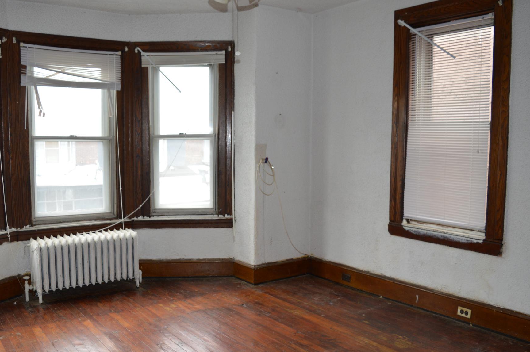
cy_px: 193
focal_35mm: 32
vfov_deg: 41.0
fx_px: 471
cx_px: 219
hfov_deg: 58.4
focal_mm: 18
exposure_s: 1/125
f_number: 4
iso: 250
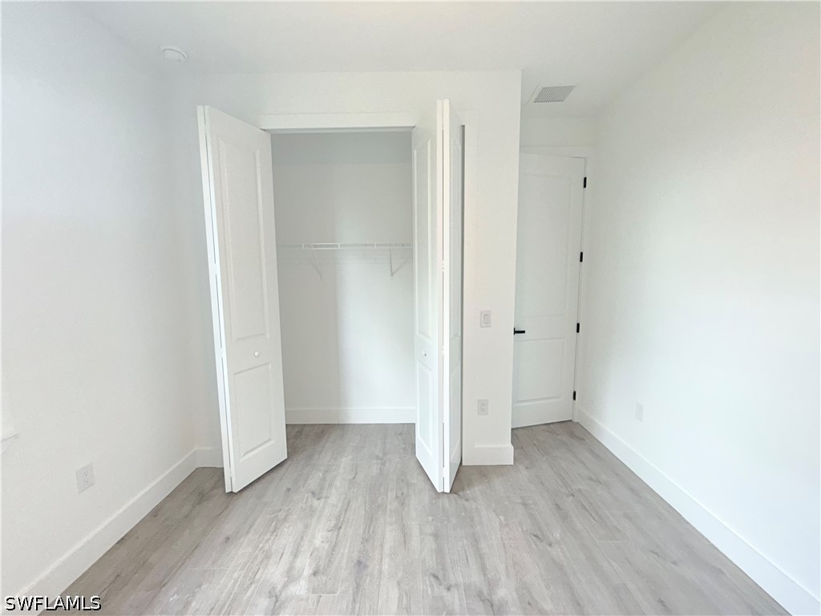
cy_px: 308
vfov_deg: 85.7
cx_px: 410
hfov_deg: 102.1
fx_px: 332
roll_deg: +0.4
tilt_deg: -6.6
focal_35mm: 14
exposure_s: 1/120
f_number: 2.2
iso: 400
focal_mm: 2.22
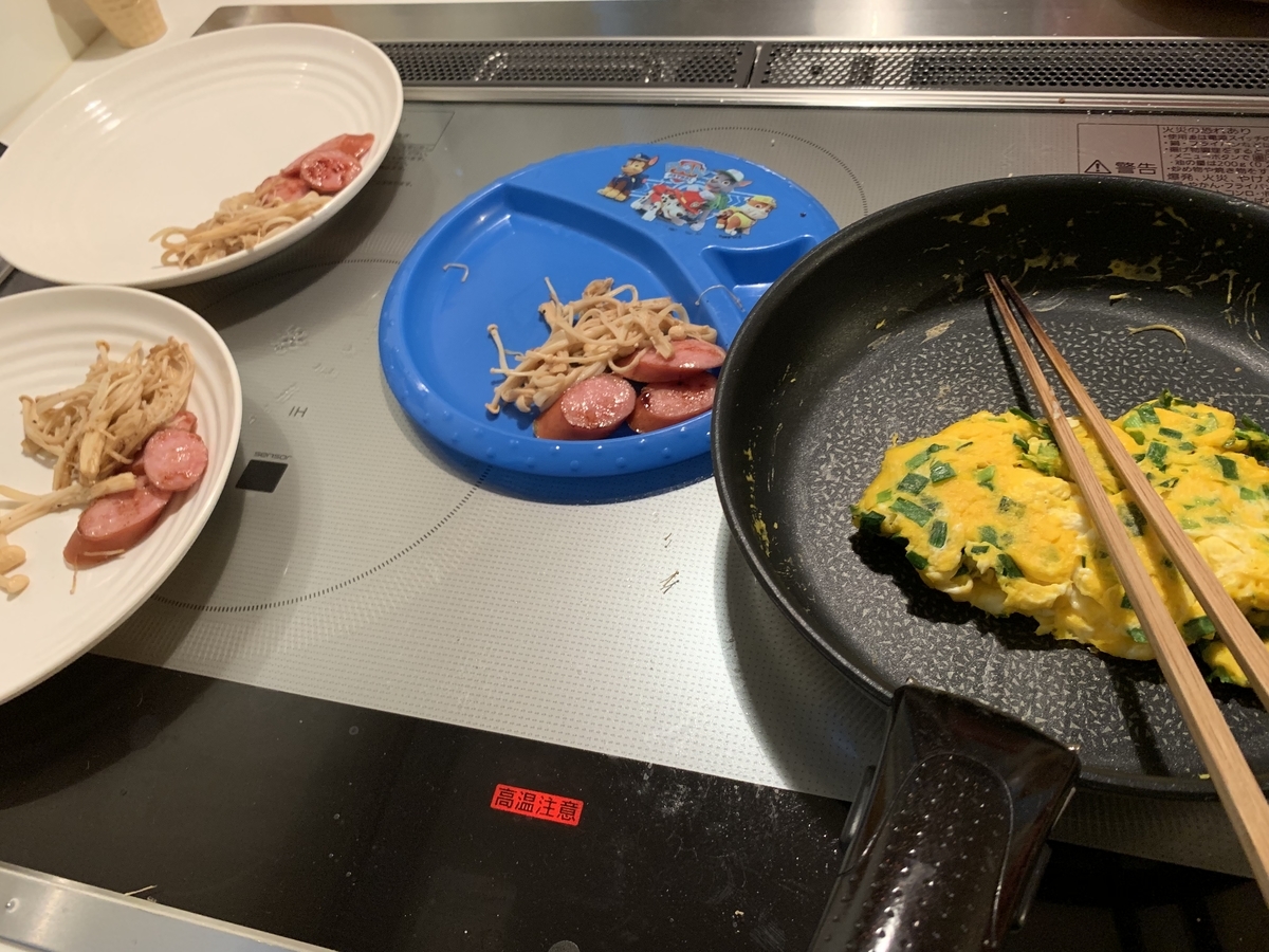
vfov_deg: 53.1
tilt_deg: -52.6
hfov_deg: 67.3
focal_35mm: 26
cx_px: 634
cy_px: 476
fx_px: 953
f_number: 1.8
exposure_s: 1/50
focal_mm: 4.25
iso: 320
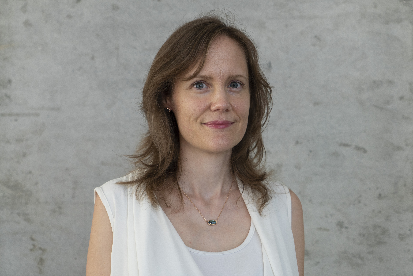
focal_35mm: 68
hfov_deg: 29.6
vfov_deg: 20.0
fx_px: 781
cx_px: 206
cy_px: 138
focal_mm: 68
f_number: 5.6
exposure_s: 1/200
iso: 800
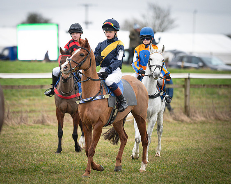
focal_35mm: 258
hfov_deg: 7.5
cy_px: 89
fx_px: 1761
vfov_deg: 6.0
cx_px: 74
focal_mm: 135
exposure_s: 1/1200
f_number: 1.9
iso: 800
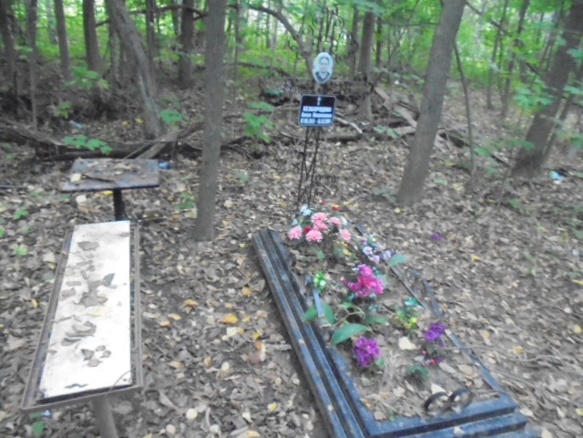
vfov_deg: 53.1
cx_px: 292
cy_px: 219
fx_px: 438
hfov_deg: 67.3
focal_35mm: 26
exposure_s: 1/60
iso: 1250
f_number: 3.5
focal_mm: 4.6
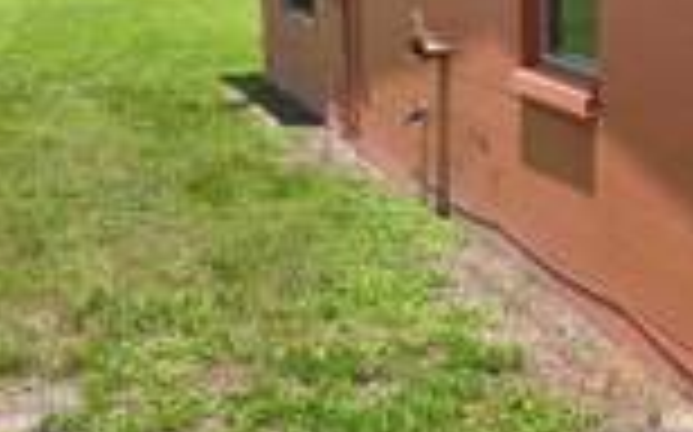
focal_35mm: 76
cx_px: 716
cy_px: 72
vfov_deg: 17.0
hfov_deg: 25.6
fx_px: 1434
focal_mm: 6.3
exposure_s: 1/4539
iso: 80
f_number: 1.7
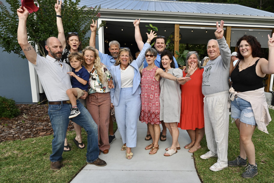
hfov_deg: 73.8
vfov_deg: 53.1
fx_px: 183
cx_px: 137
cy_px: 92
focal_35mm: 24
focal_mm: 24
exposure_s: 1/200
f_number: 13
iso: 320
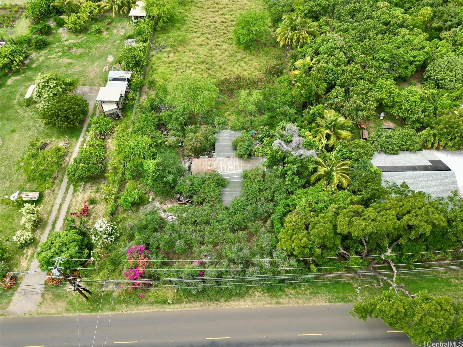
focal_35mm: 24
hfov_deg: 71.6
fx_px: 321
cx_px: 232
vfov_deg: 56.8
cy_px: 174
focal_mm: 6.72
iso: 100
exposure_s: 1/800
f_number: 1.7
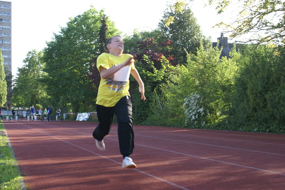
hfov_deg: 37.9
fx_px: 416
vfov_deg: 25.8
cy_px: 95
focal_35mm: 52
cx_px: 142
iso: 200
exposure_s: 1/125
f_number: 5.6
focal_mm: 35
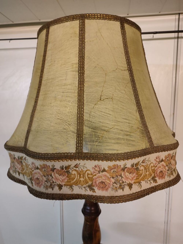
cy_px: 122
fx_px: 169
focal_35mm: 24
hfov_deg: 56.8
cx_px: 92
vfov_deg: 71.6
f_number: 1.89
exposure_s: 1/25
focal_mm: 5.89
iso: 775
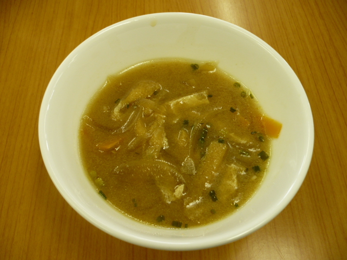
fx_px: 351
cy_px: 130
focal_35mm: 35
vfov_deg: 40.7
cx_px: 174
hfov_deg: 52.6
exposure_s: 1/30
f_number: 2.8
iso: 125
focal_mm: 5.8
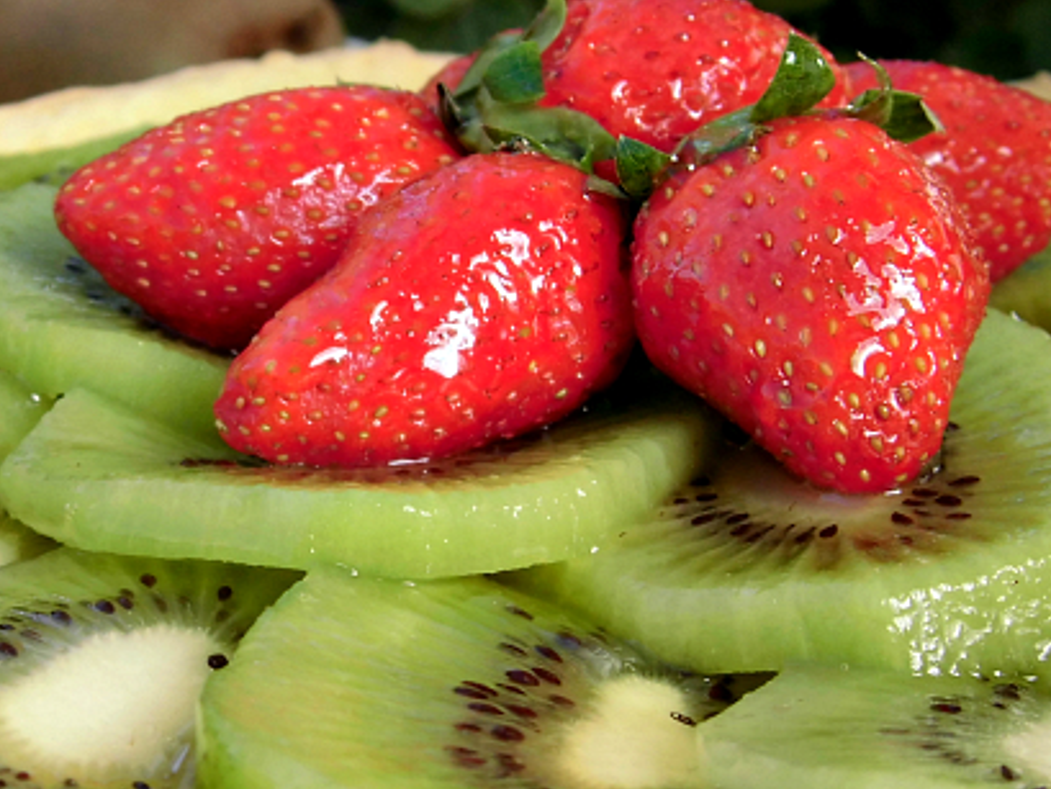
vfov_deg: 16.1
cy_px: 470
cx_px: 195
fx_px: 2794
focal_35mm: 92
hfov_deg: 21.0
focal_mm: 8.3
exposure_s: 1/400
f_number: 3.4
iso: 100
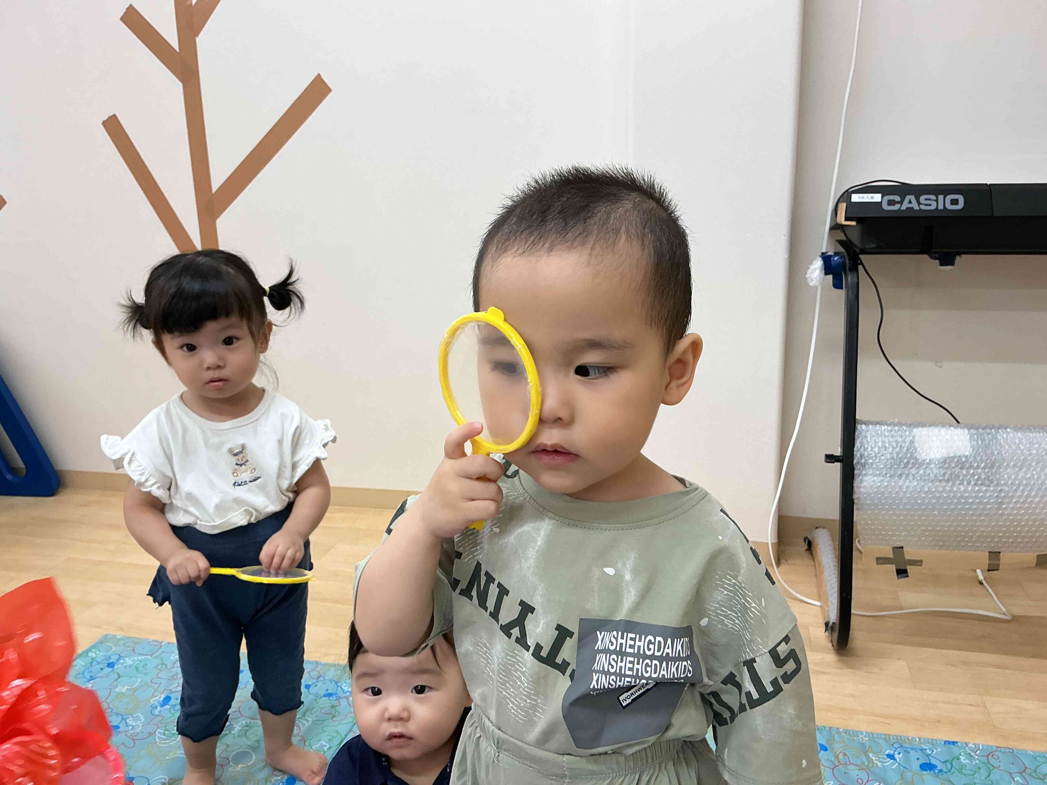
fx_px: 877
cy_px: 392
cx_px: 524
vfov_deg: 48.2
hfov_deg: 61.7
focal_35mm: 29
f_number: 1.8
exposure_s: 1/120
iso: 50
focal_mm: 3
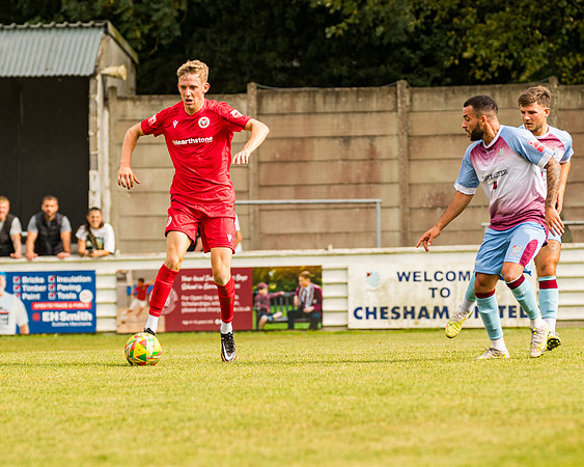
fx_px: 6281
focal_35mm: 364
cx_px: 244
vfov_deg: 4.3
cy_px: 226
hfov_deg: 5.3
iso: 640
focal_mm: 195
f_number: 4
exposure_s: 1/2500
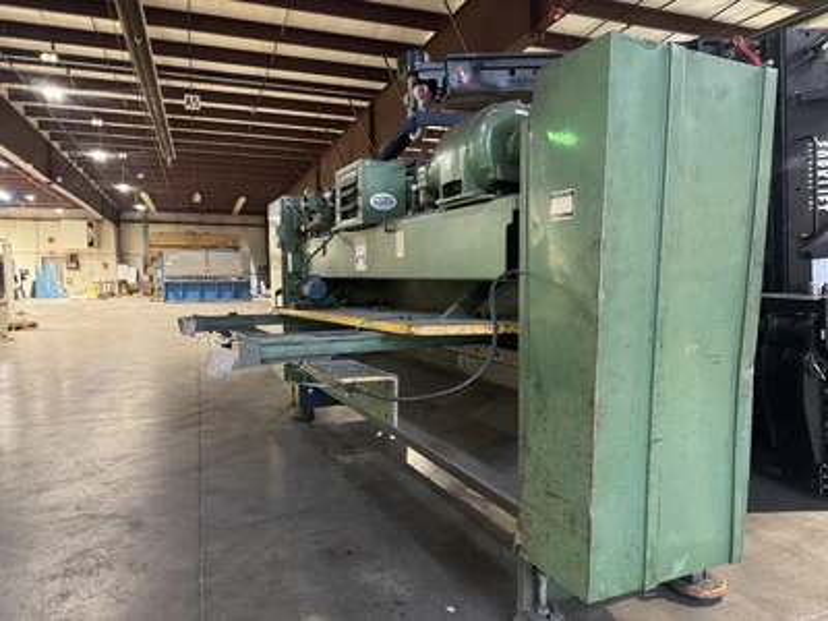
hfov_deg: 71.6
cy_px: 310
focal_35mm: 24
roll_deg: +0.7
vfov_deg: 56.8
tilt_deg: -4.5
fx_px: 574
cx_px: 414
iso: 640
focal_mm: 6.76
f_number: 1.78
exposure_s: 1/40
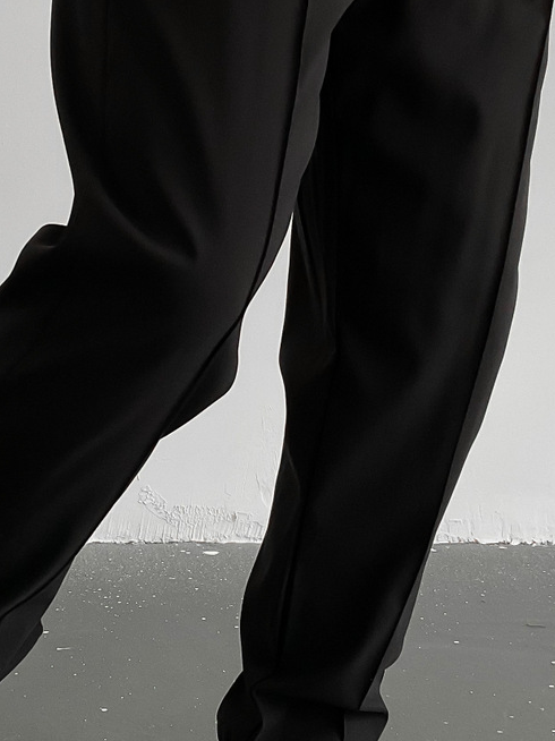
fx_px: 1519
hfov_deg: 20.7
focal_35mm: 71
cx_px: 196
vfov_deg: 27.3
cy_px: 288
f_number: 1.8
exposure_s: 1/90
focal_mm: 3
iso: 64
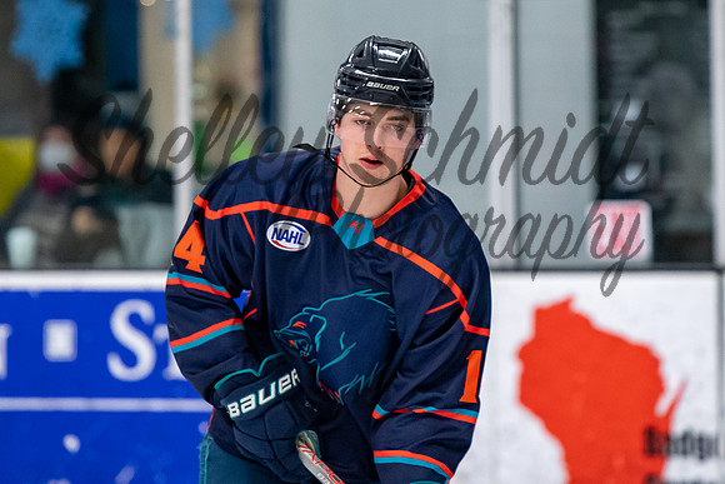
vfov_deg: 3.2
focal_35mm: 430
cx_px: 376
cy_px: 156
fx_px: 8652
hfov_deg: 4.8
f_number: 3.2
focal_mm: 200
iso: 2000
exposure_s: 1/800
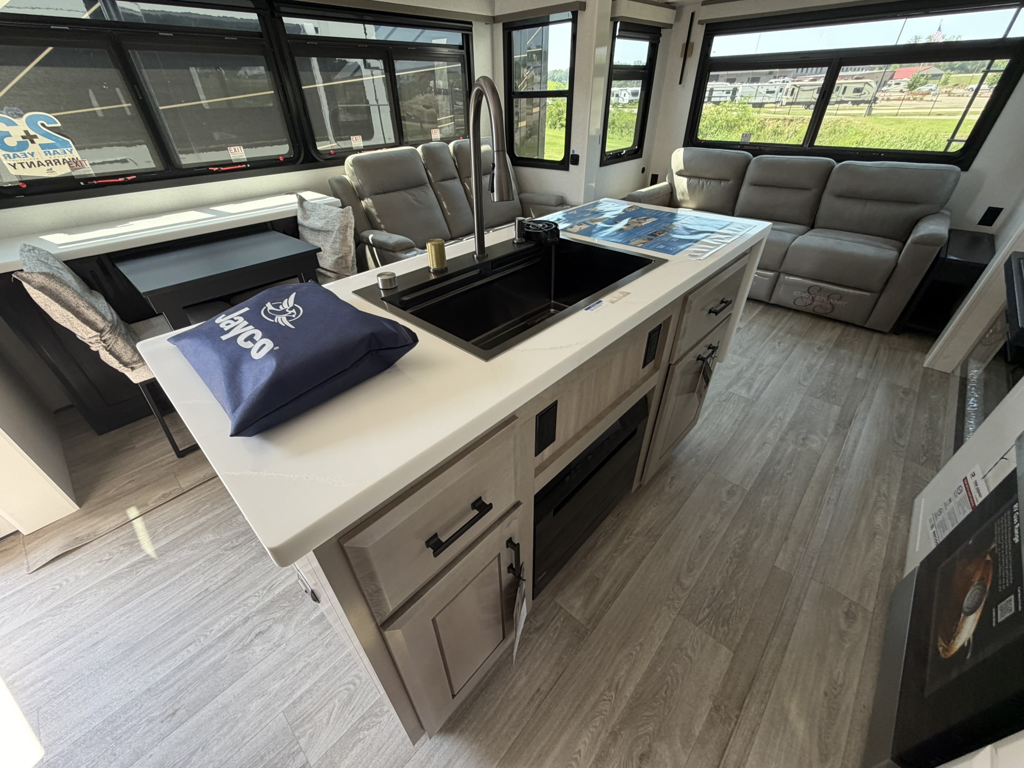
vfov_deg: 85.7
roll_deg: +2.3
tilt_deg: -34.4
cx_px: 512
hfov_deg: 102.1
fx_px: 414
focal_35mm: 14
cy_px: 384
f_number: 2.2
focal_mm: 2.22
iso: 160
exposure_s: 1/121
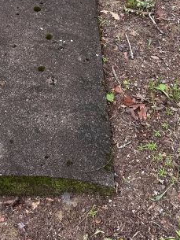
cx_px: 43
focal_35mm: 63
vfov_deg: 27.1
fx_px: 436
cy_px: -49
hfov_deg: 23.1
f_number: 1.78
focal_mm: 6.76
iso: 100
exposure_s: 1/689
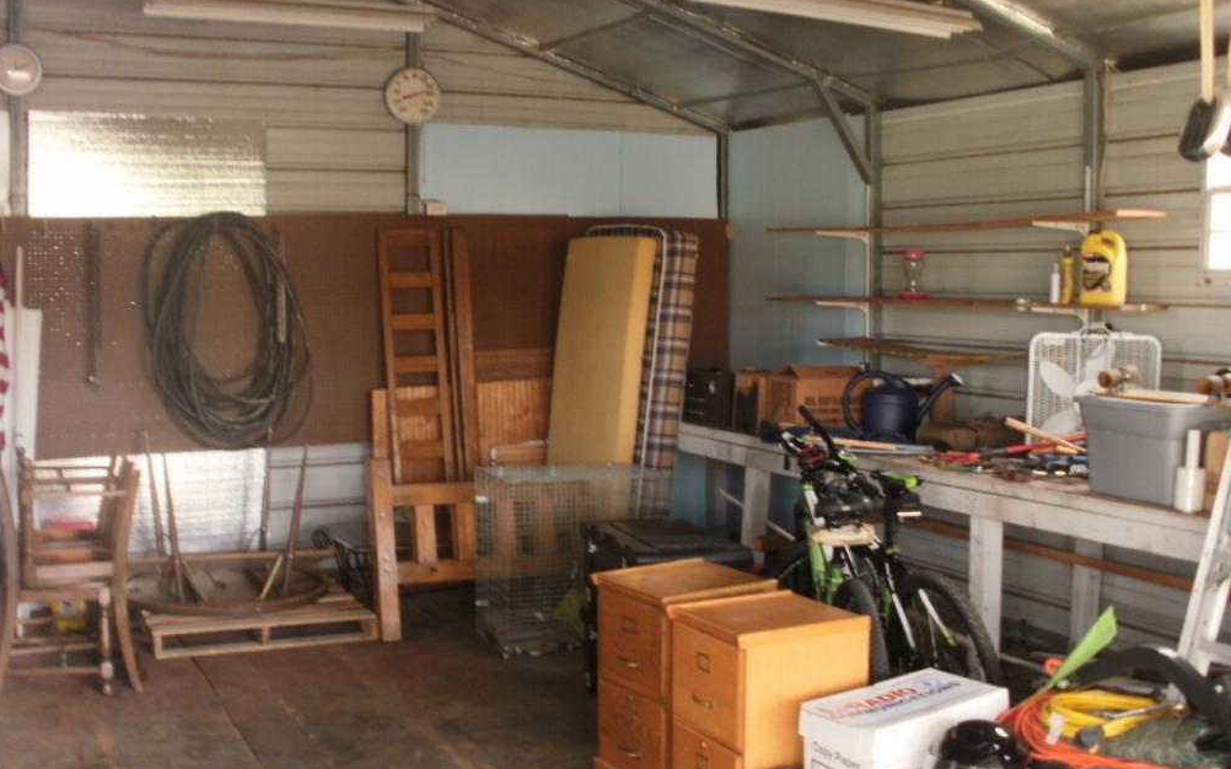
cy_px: 458
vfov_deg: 32.7
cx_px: 616
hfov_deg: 50.4
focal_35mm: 39
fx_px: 1308
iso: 125
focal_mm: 6.3
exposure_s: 1/30
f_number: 3.5
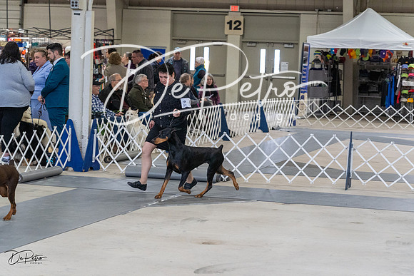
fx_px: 1150
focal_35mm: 100
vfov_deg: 13.7
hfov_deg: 20.4
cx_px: 207
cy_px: 138
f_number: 5
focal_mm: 100
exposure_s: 1/320
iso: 6400
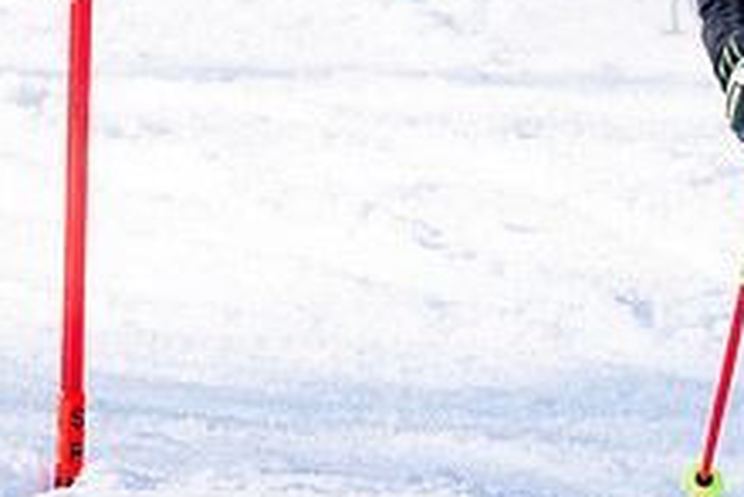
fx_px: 34824
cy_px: 25
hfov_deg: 1.2
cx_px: 1044
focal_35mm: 1684
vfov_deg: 0.8
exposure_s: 1/2000
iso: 1250
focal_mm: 560
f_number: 8
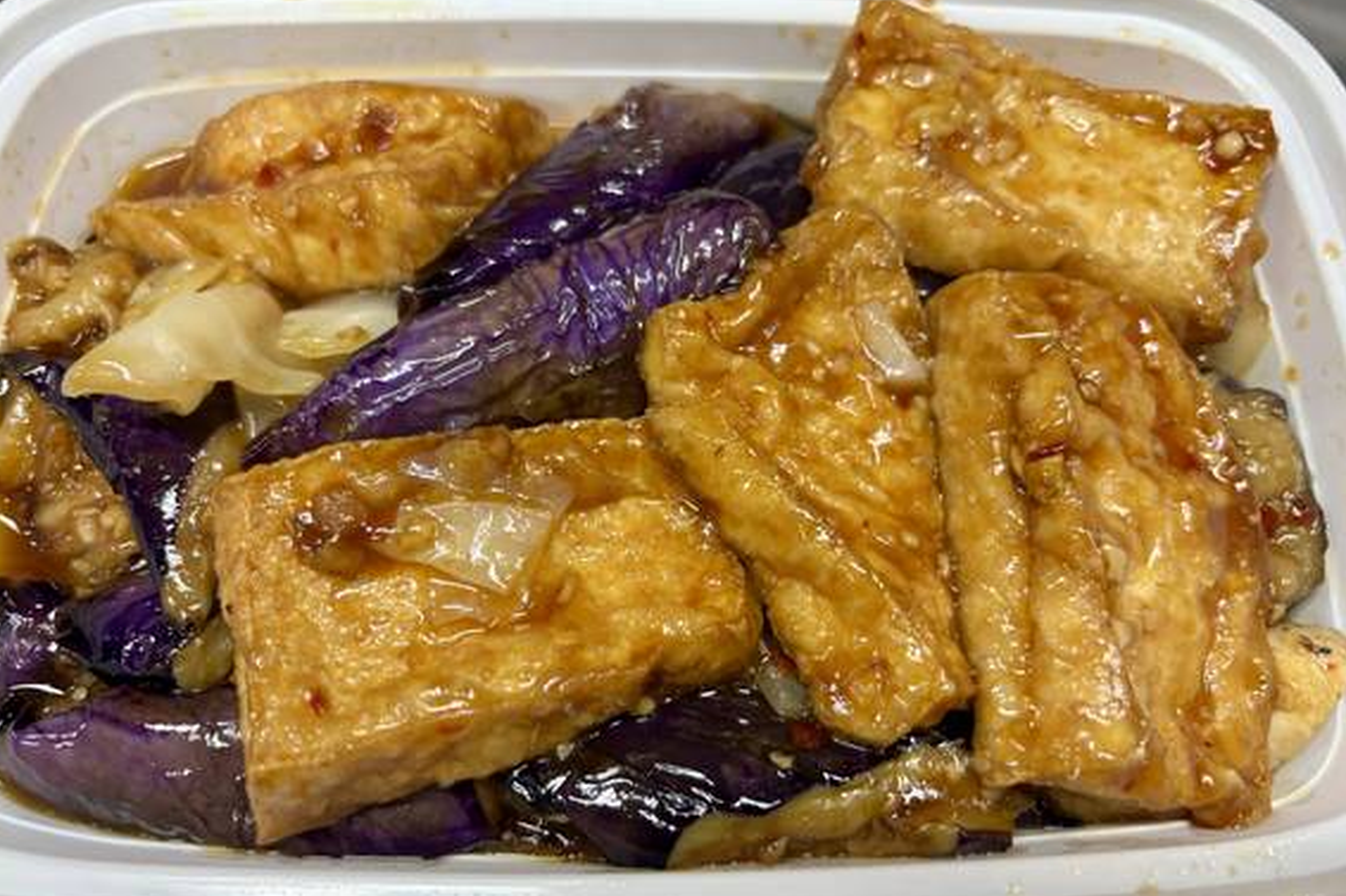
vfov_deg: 46.4
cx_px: 675
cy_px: 447
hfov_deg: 65.5
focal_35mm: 28
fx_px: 1047
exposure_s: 1/60
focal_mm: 5.96
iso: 400
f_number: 1.6
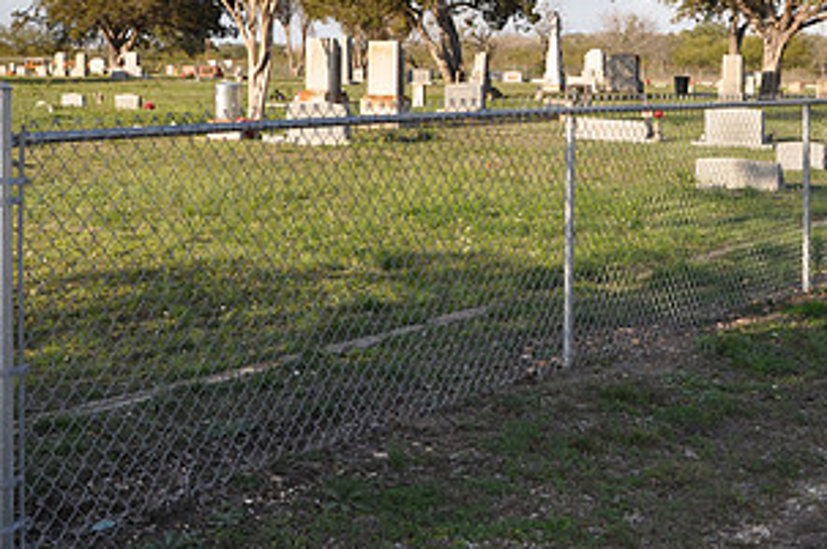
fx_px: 1583
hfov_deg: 28.9
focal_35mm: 69
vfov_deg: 19.5
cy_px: 105
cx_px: 598
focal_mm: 24
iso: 200
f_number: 7.1
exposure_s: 1/200
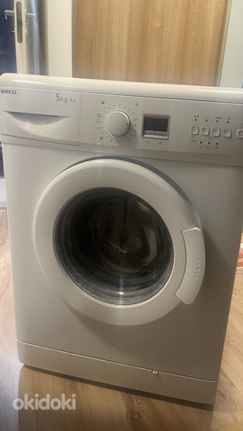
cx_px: 154
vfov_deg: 67.9
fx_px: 320
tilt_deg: -18.3
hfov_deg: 41.2
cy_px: 211
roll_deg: -4.8
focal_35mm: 28
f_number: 1.6
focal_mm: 5.1
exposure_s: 1/60
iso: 400
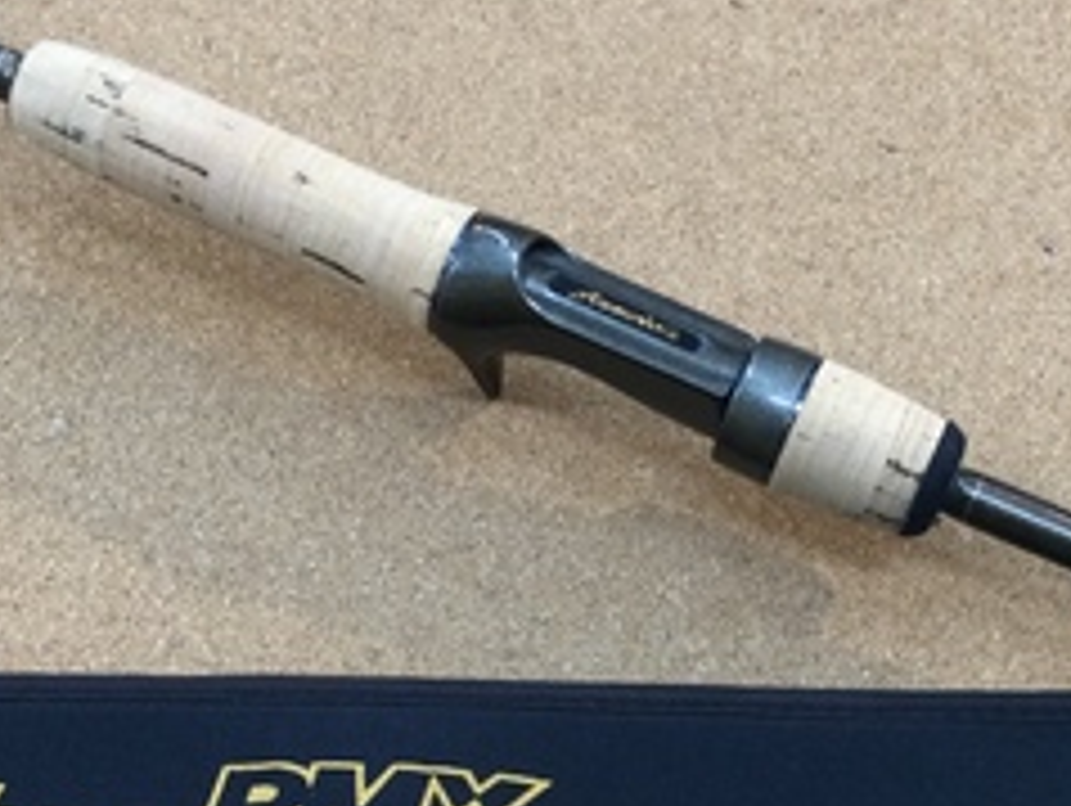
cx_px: 608
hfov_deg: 25.0
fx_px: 2416
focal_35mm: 78
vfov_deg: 18.6
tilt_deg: -69.8
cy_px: 711
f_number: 2.4
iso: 50
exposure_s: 1/30
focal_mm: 3.3
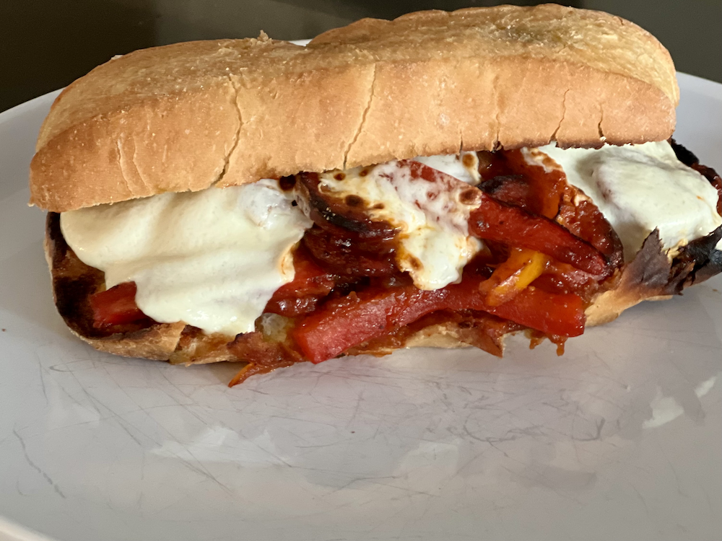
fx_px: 1606
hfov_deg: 25.3
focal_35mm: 77
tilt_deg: -29.4
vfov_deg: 19.1
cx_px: 361
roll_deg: -1.5
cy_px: 270
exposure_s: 1/17
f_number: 2.8
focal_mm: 9
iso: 400
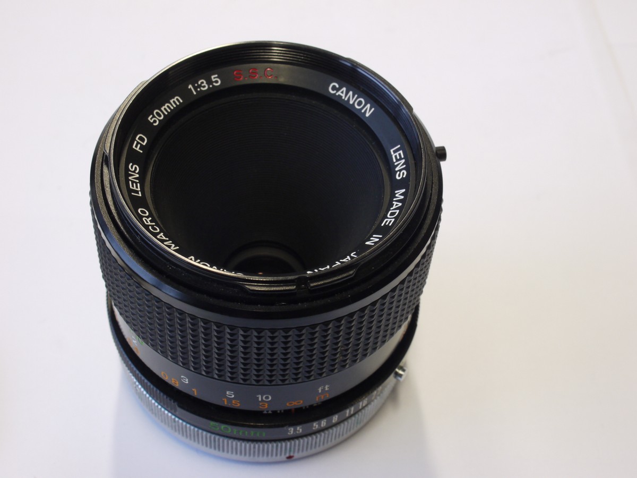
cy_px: 239
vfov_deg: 24.4
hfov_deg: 32.2
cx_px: 318
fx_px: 1104
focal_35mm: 60
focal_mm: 30
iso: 400
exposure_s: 1/10
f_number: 11
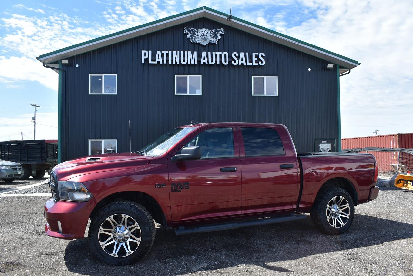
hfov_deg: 67.3
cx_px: 206
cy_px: 138
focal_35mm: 27
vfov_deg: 48.0
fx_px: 310
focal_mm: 18
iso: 125
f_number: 8
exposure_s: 1/250
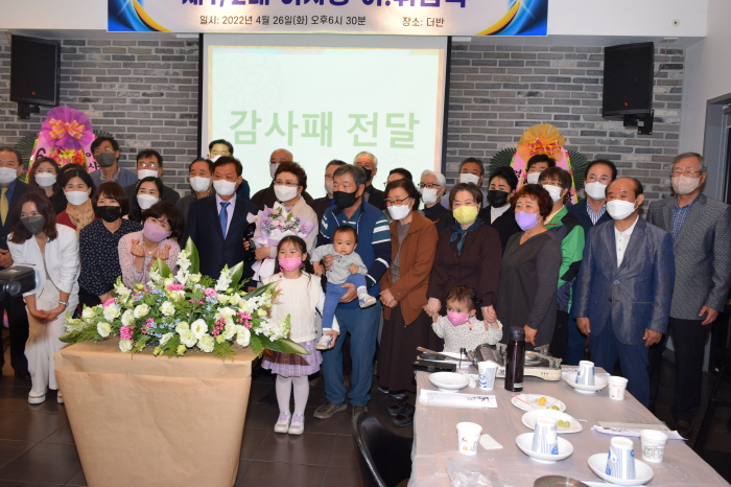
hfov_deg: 67.4
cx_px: 366
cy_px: 244
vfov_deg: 47.9
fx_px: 548
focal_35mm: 27
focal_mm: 18
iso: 800
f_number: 5
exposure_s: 1/100
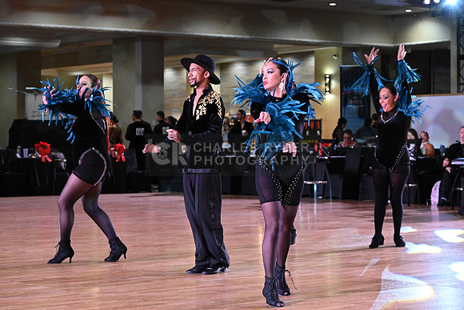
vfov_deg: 15.2
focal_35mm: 90
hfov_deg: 22.6
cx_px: 232
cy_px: 155
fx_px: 1160
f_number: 5.6
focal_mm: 90
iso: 6400
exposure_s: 1/320
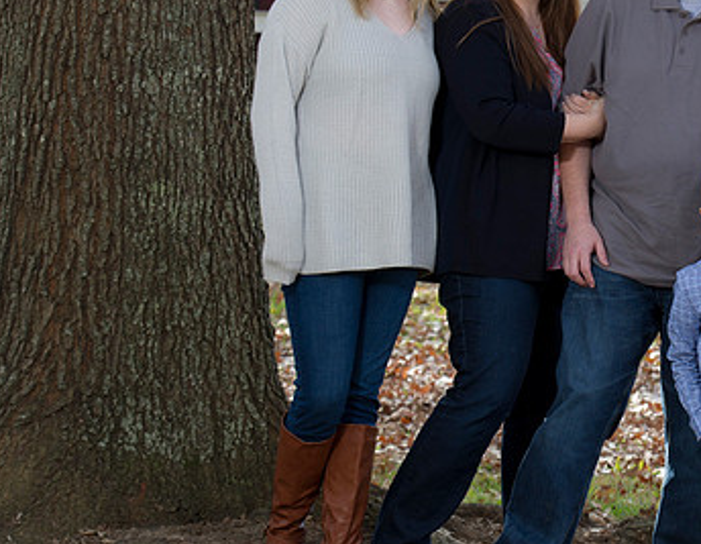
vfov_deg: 8.6
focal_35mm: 177
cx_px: 699
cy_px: 235
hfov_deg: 10.9
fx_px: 3630
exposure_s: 1/100
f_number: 6.3
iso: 160
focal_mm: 90
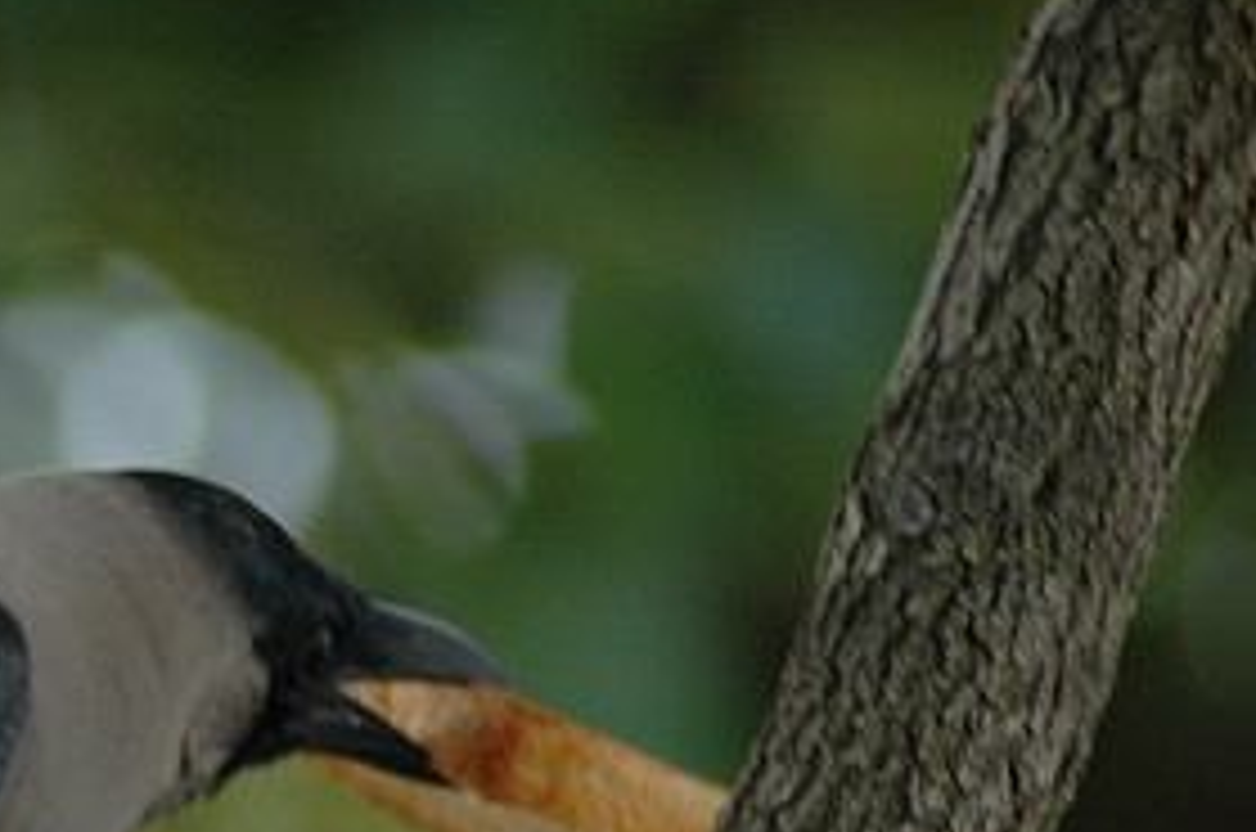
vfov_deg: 1.2
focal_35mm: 1130
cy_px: 983
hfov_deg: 1.8
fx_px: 39356
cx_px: -117
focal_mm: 300
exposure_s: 1/160
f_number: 5.6
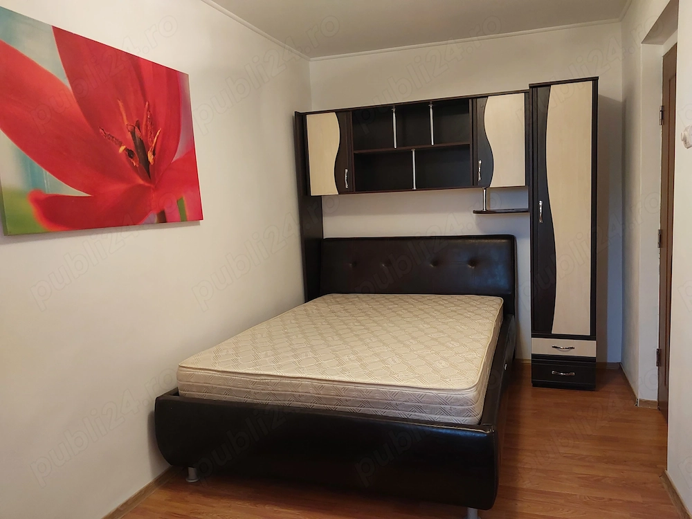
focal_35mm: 30
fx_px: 600
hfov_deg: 60.0
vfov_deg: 46.8
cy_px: 260
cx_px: 346
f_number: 1.8
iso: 250
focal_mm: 4.6
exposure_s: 1/50
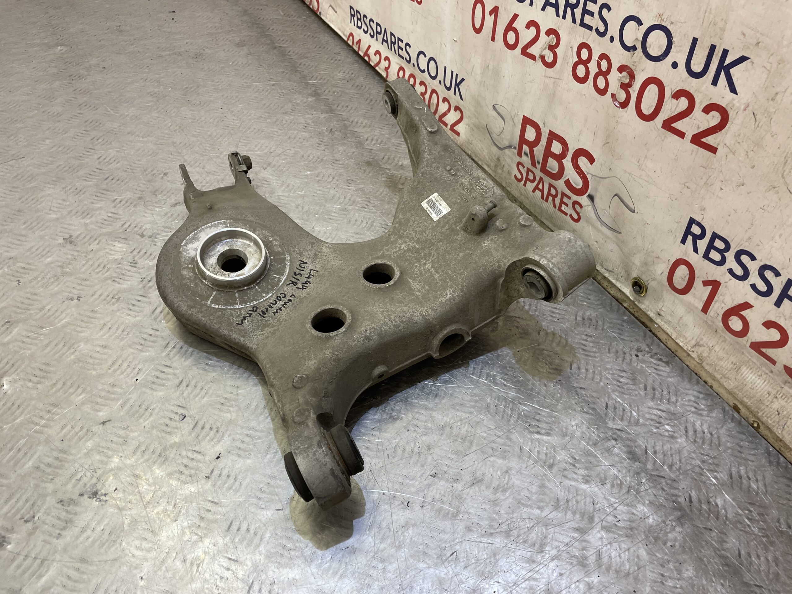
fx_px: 595
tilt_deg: -46.6
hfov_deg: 67.3
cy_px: 297
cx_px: 396
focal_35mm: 26
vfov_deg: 53.1
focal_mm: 4.2
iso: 100
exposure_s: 1/100
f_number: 1.6
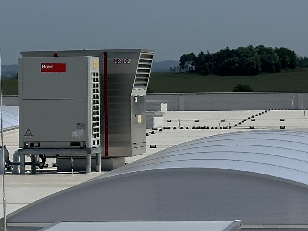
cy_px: 116
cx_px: 78
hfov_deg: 10.6
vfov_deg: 8.0
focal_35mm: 186
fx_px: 1654
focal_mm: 6.86
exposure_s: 1/12048
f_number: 1.78
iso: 64
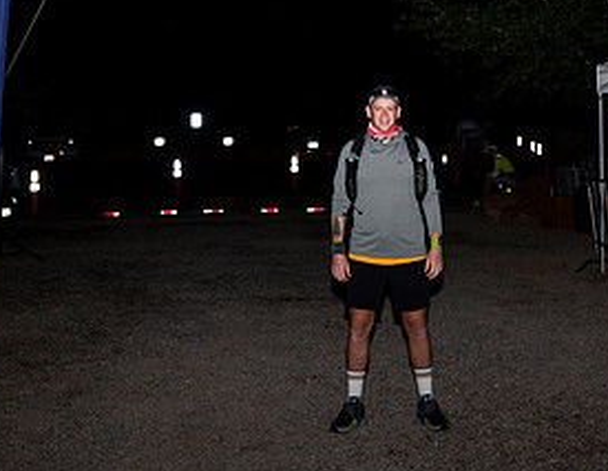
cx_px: 389
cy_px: 55
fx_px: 1013
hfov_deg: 33.2
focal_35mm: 57
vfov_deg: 25.4
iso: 320
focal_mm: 24.5
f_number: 4
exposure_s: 1/125
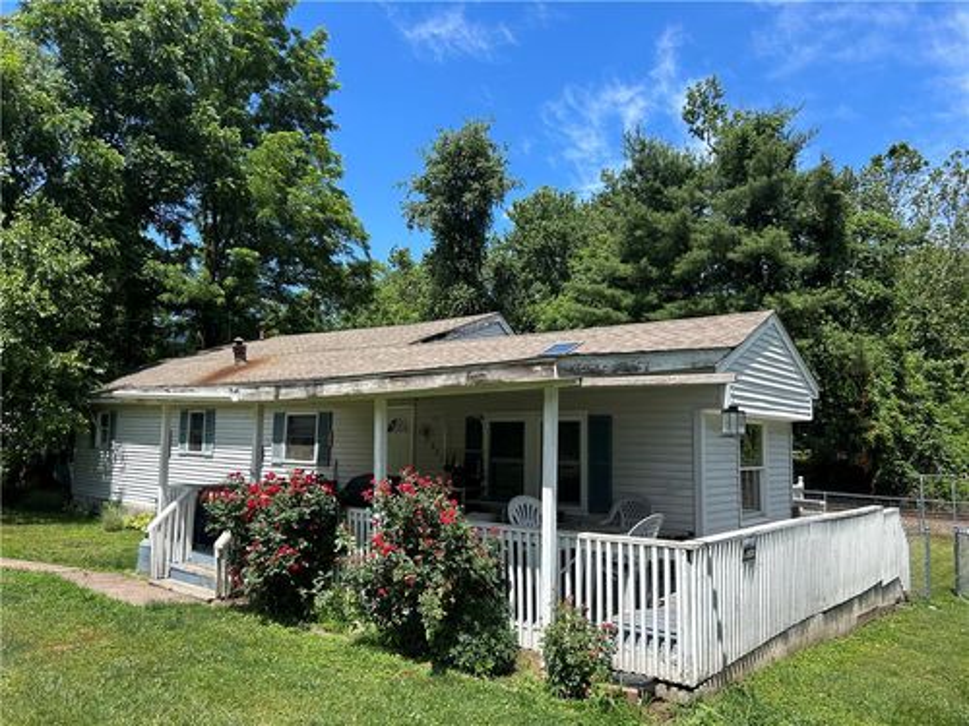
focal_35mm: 26
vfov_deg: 53.1
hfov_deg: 67.3
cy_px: 363
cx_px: 484
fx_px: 728
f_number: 1.5
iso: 50
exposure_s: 1/2695
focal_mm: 5.7
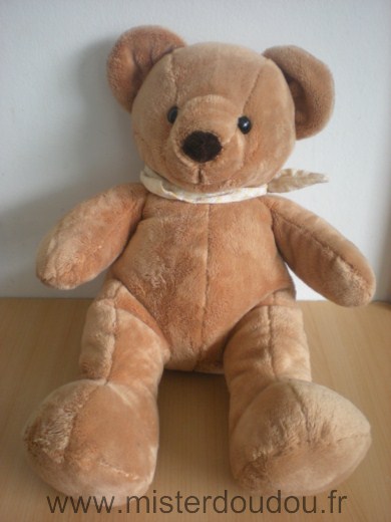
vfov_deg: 49.0
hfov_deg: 37.7
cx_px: 196
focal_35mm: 38
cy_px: 261
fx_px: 572
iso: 200
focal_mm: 6.3
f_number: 3.1
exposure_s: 1/42
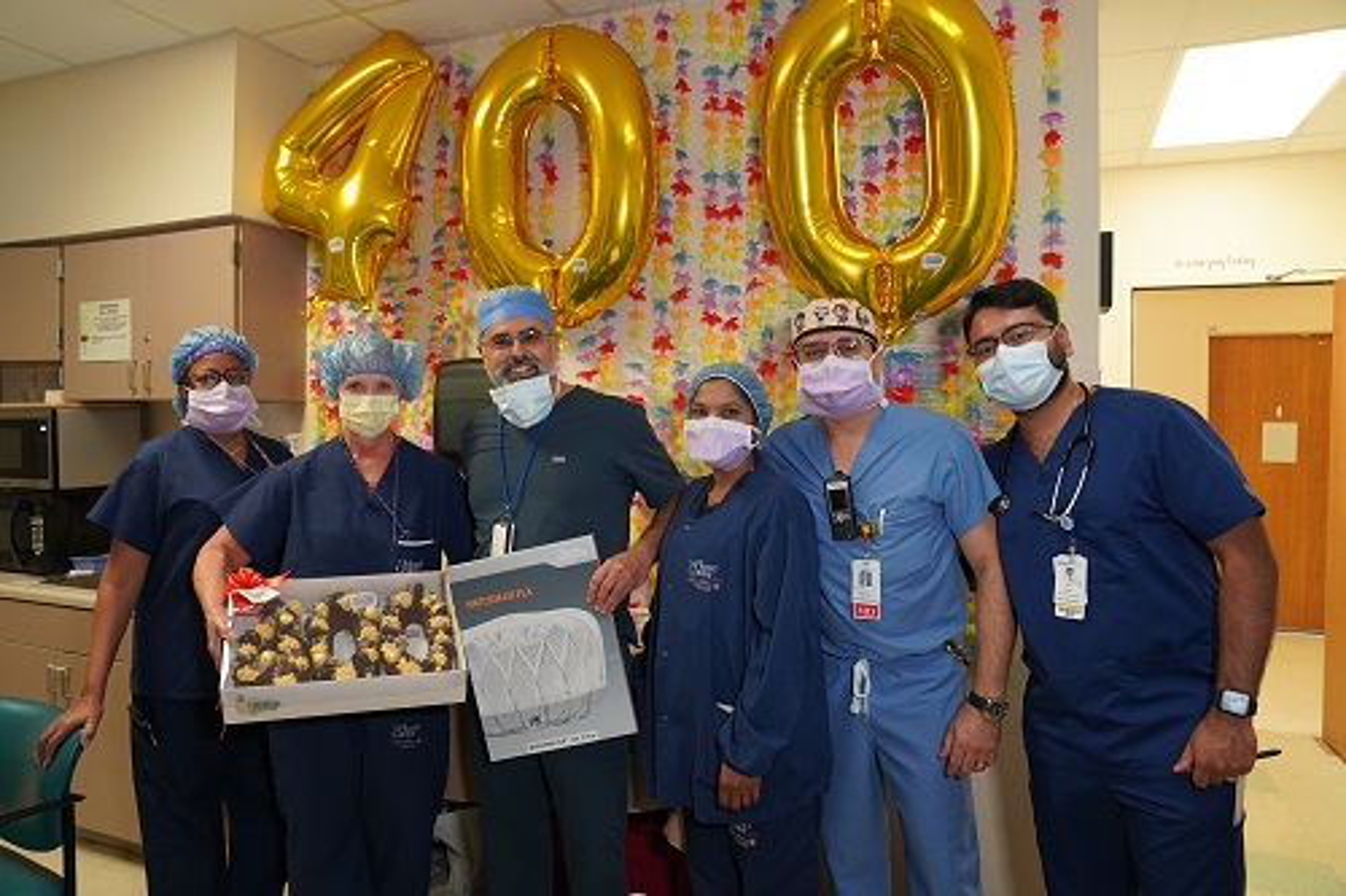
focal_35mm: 24
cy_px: 448
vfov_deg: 53.1
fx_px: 897
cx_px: 673
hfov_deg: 73.8
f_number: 4
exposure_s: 1/160
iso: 3200
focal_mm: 24
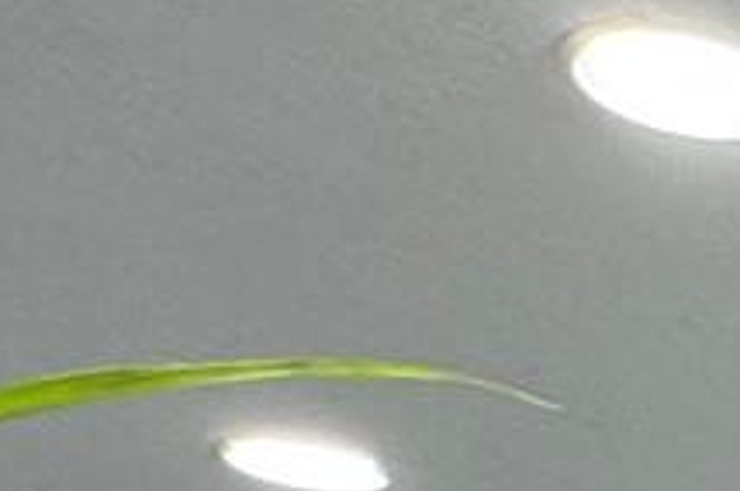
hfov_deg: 13.4
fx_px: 2237
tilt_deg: -7.3
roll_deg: +0.1
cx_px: 1812
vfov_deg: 9.4
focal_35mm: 109
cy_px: 1539
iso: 160
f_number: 2.2
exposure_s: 1/120
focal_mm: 2.22
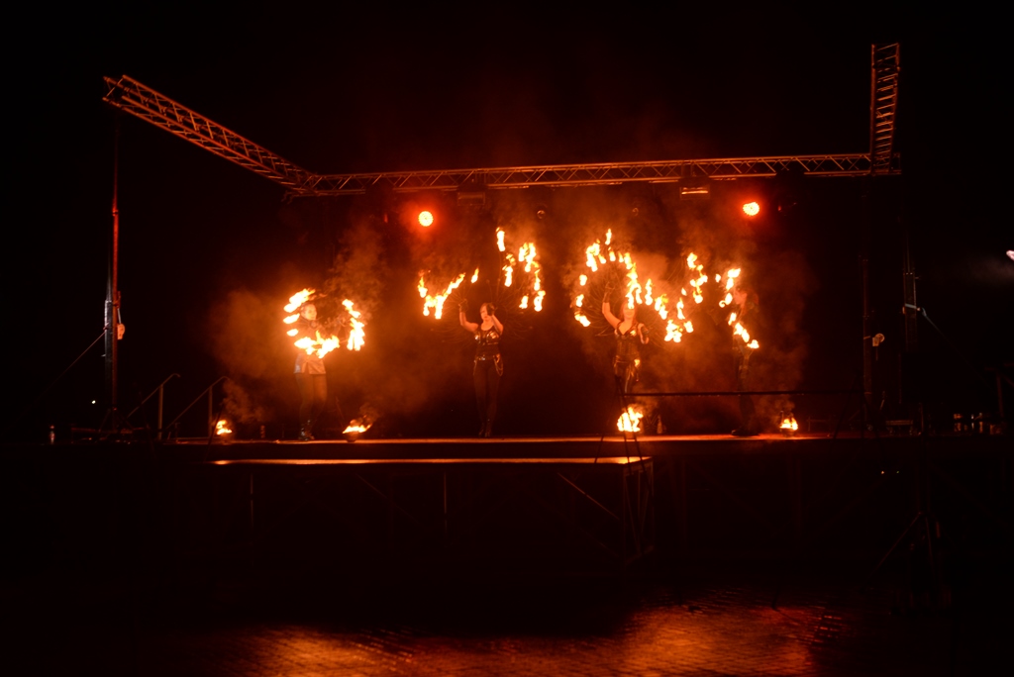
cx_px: 507
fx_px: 1409
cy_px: 338
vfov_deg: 27.0
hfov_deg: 39.6
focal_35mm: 50
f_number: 2.5
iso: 640
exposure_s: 1/100
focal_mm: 50
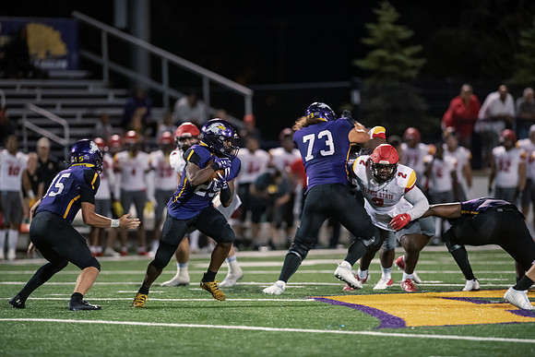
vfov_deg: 4.6
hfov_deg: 6.9
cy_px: 178
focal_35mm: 300
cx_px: 268
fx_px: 4459
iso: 6400
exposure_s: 1/640
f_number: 2.8
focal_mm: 300
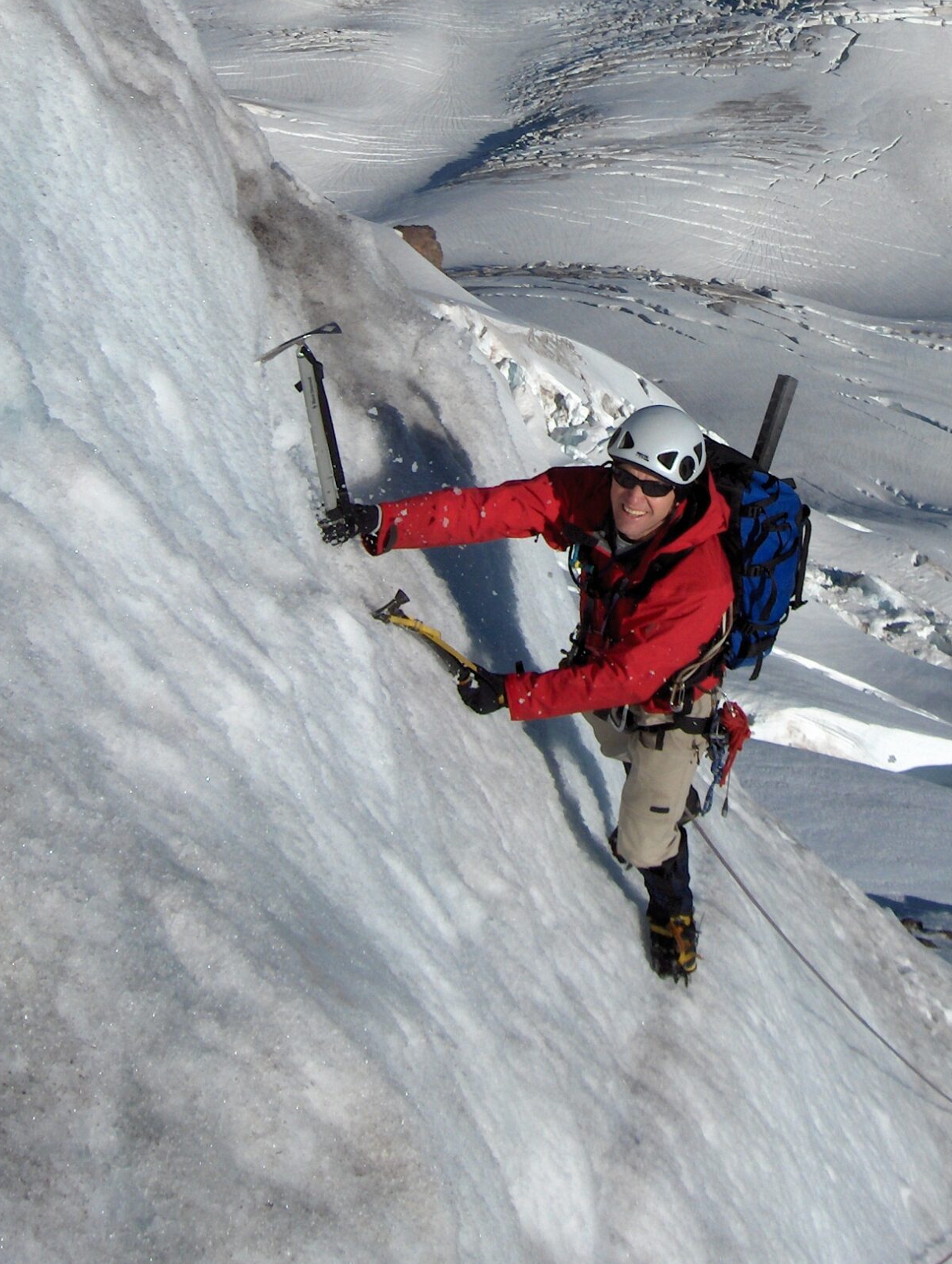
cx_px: 710
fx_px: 2267
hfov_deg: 23.5
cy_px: 282
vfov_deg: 30.5
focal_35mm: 62
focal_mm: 8
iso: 100
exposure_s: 1/2083
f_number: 4.8
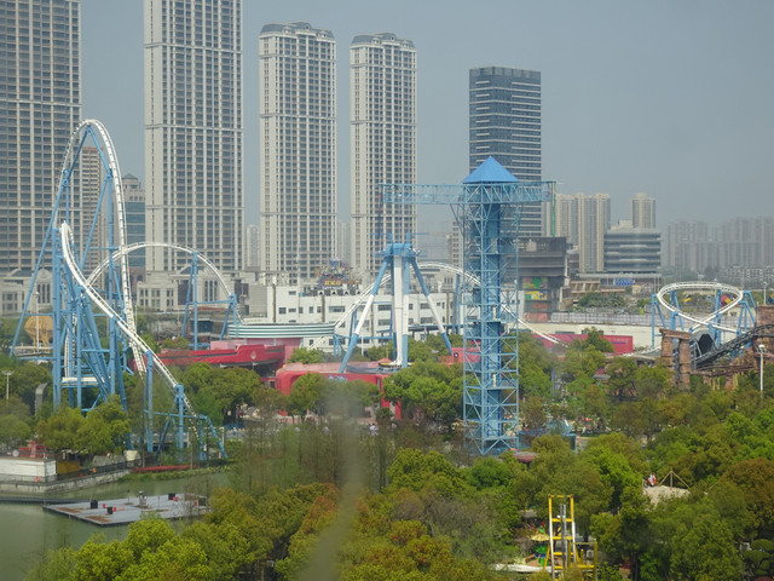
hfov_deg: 26.0
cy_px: 290
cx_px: 387
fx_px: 1677
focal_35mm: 75
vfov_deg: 19.6
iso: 80
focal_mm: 11.92
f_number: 5
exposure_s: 1/500
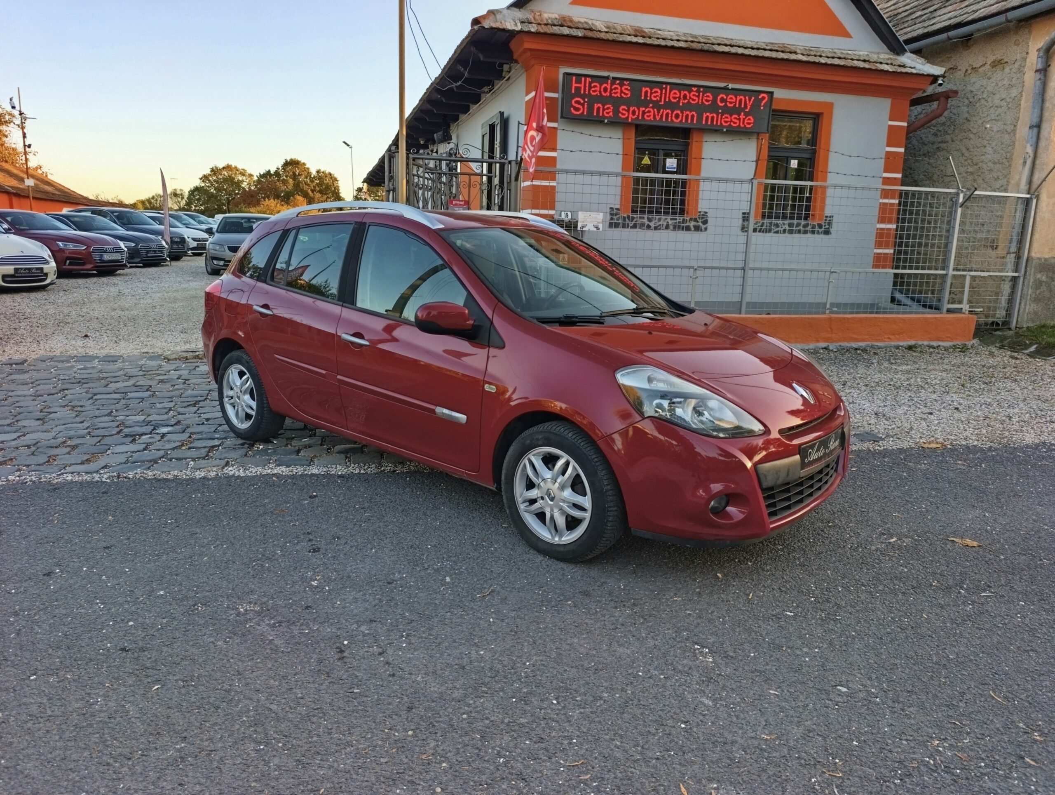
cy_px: 398
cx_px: 528
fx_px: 702
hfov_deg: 73.8
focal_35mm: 23
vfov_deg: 59.0
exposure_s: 1/100
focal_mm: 6.14
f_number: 1.6
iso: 160
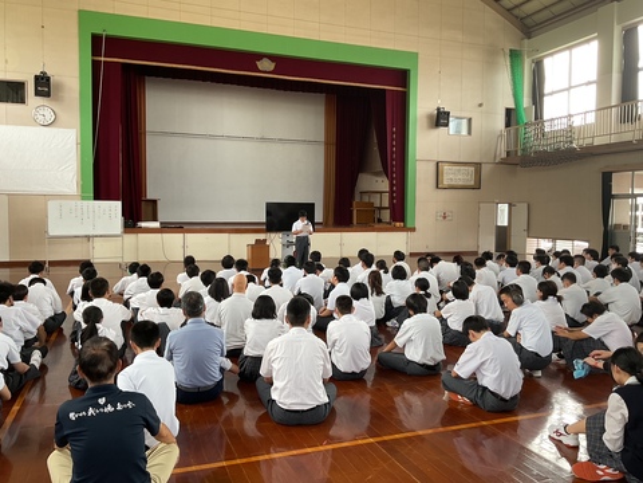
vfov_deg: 48.2
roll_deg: -0.2
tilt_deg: -4.0
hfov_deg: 61.7
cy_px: 242
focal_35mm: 29
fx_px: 539
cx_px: 322
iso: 50
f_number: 1.8
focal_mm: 3
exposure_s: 1/120
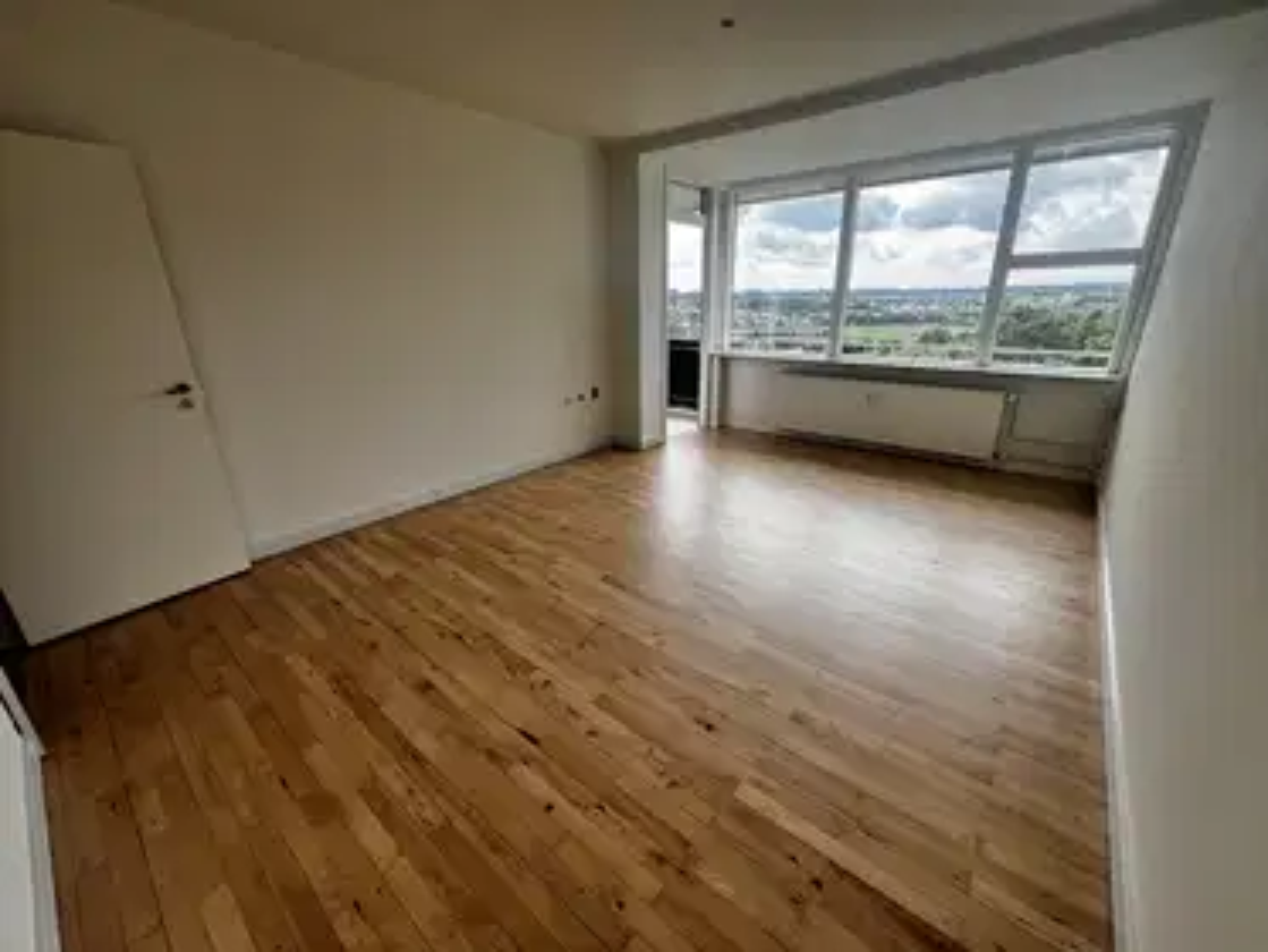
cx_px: 634
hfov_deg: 106.2
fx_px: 476
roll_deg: +1.4
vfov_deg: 89.9
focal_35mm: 13
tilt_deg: -18.9
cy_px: 476
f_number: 1.8
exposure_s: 1/339
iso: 32
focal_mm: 1.57
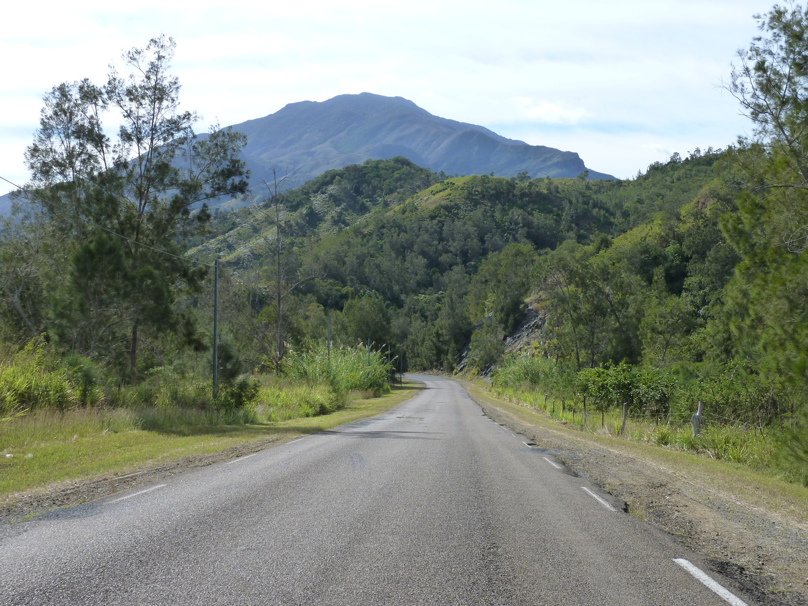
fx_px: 1120
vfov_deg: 30.3
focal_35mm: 48
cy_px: 303
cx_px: 404
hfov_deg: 39.7
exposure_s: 1/400
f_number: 4.5
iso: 125
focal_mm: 7.9
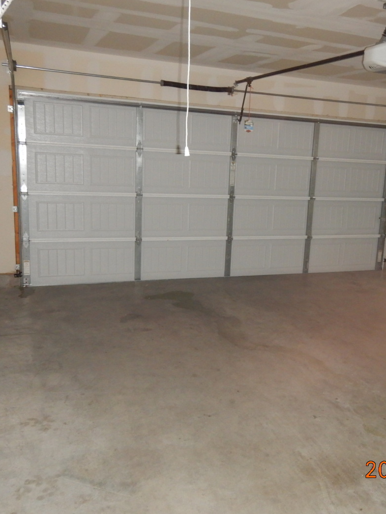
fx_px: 491
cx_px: 253
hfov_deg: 42.4
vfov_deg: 55.4
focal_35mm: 33
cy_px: 260
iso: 400
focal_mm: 4.3
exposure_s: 1/30
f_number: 2.8
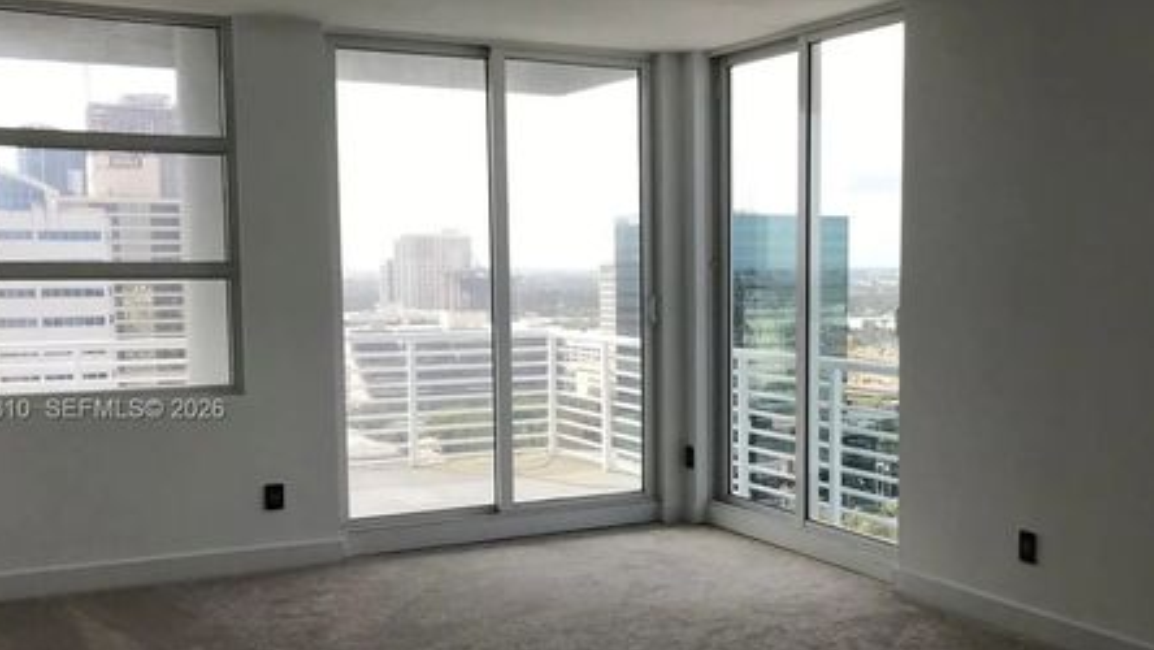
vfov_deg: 27.0
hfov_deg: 45.9
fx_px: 1347
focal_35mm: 44
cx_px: 733
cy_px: 411
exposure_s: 1/742
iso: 20
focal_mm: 3.99
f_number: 1.8
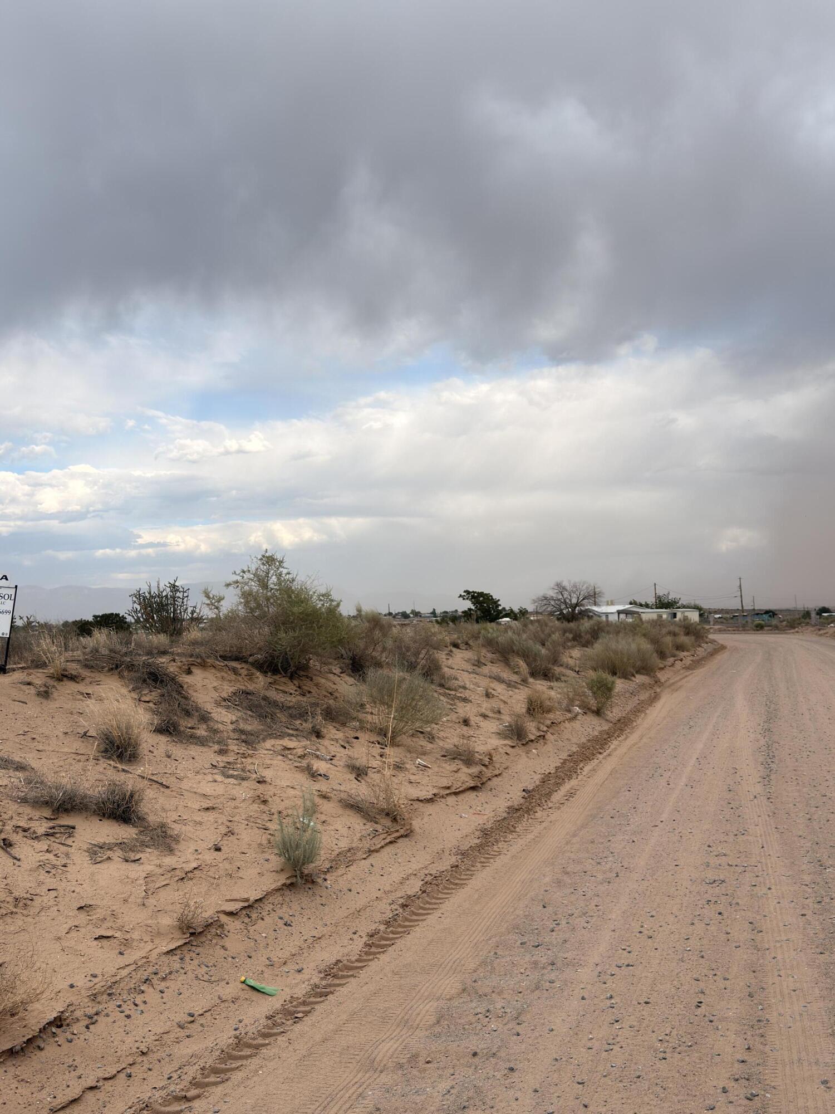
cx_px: 418
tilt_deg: +2.3
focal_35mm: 35
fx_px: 1126
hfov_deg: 40.7
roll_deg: +2.2
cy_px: 557
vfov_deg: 52.6
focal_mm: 6.76
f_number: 1.78
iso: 64
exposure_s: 1/2778
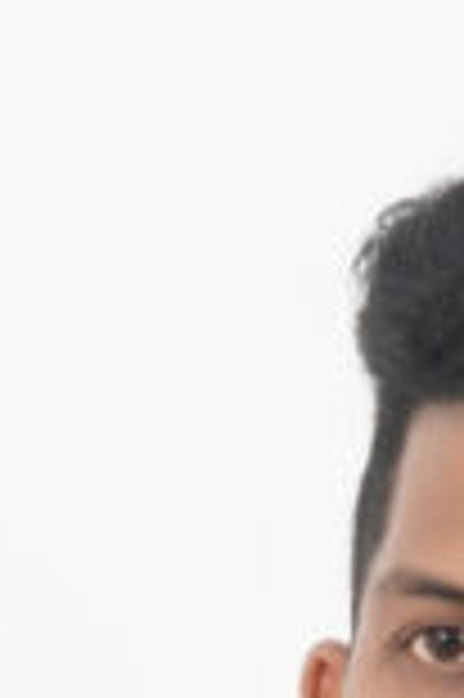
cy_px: 1680
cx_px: 496
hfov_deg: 4.5
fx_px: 5908
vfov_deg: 6.4
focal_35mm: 305
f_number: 8
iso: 200
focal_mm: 35
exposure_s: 1/100
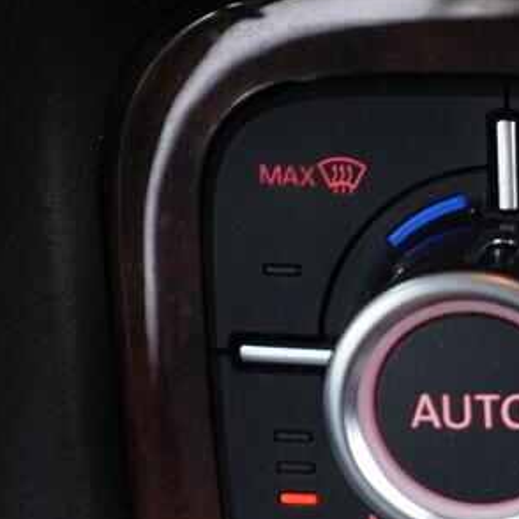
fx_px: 2544
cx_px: 1177
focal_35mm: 150
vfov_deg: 11.6
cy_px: 320
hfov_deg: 10.3
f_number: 2.8
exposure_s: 1/40
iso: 500
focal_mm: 24
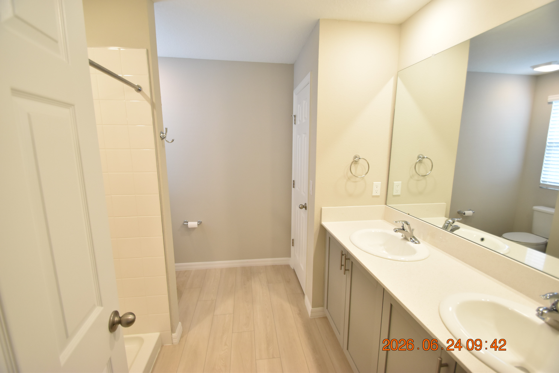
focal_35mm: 15
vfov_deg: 77.3
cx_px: 280
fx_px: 233
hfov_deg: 100.4
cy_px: 186
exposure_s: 1/90
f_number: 3.5
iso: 800
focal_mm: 10
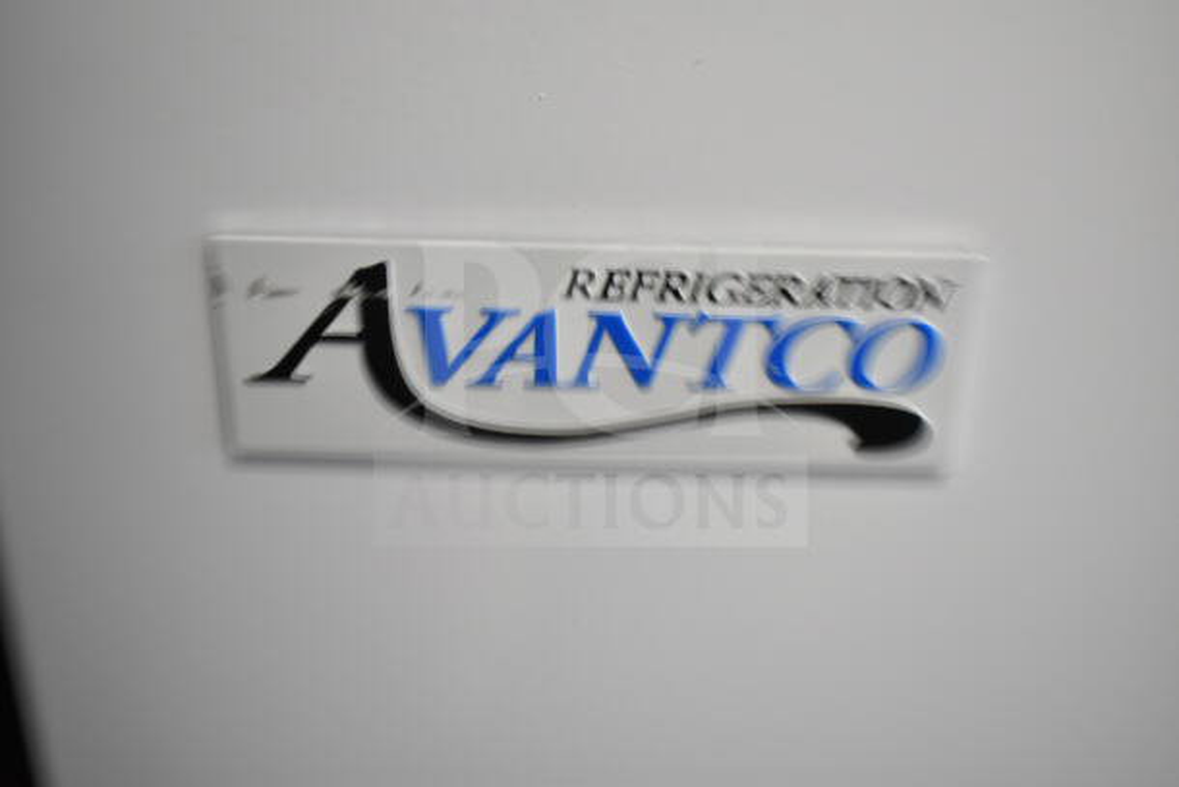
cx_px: 590
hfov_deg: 45.0
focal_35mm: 44
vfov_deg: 30.9
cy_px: 394
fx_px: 1425
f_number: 4.2
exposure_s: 1/60
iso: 1600
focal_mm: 29
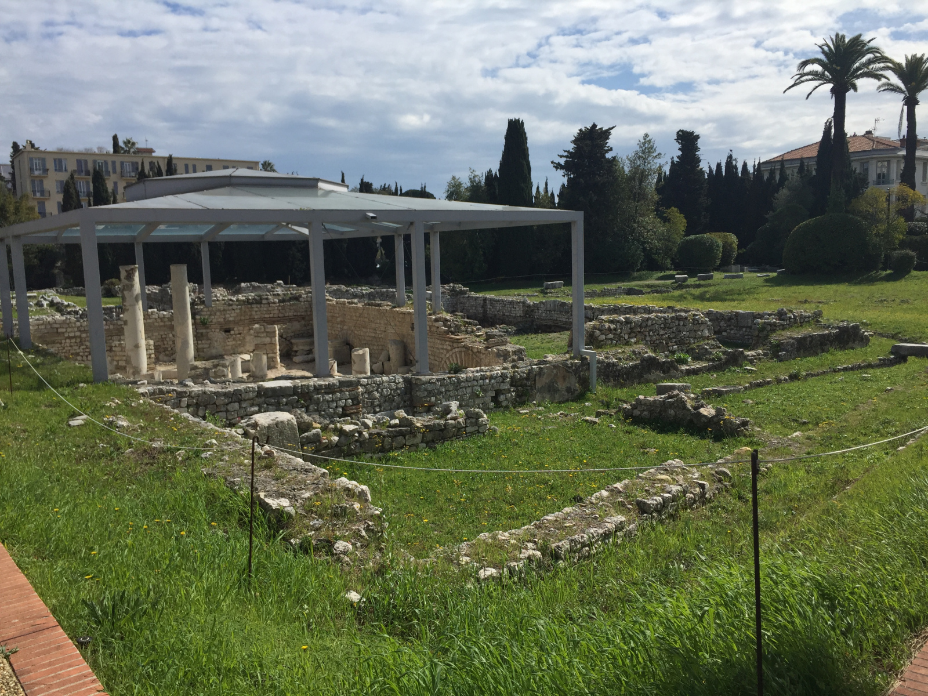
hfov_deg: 61.7
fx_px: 777
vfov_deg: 48.2
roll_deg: +1.2
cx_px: 464
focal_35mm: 29
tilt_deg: -7.0
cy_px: 348
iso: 32
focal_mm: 4.15
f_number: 2.2
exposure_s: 1/3300
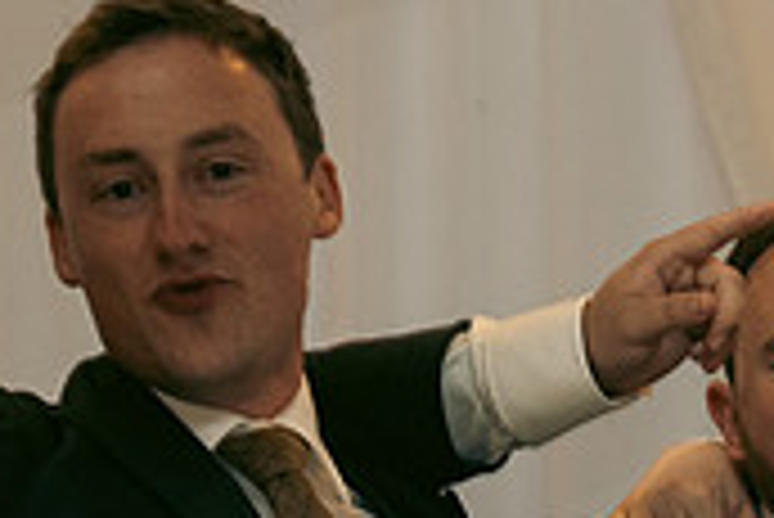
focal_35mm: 236
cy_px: 754
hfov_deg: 8.6
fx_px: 5078
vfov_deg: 5.8
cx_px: 1030
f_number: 3.5
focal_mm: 70
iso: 2500
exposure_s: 1/160
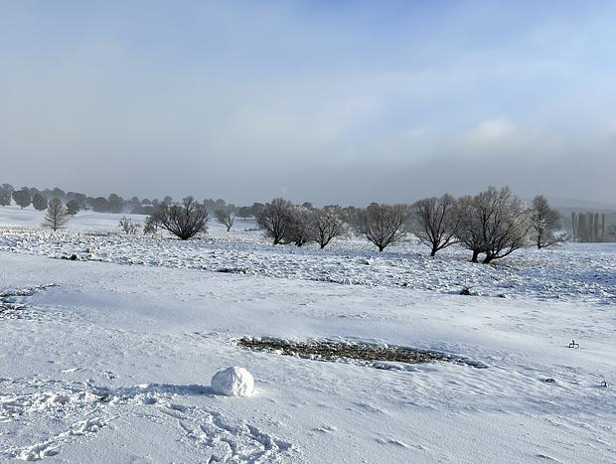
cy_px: 232
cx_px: 308
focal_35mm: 26
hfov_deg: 67.2
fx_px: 463
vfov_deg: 53.2
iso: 50
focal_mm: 5.7
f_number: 1.5
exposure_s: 1/3704
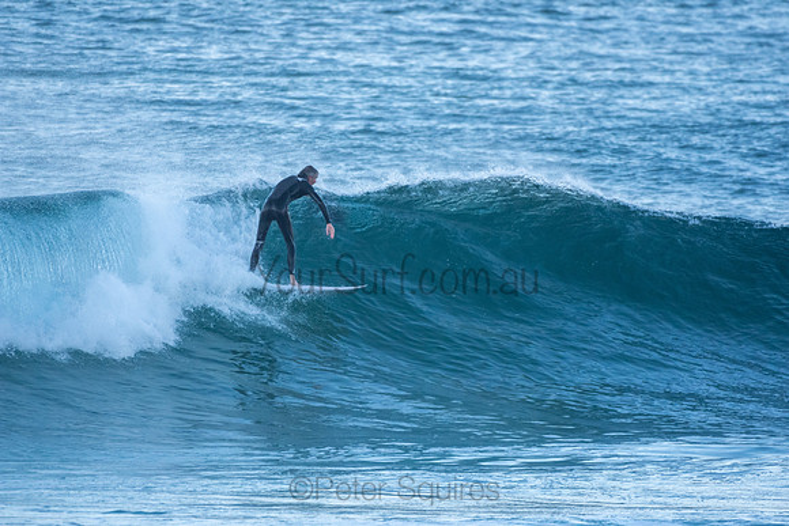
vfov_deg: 1.8
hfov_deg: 2.7
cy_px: 263
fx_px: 16441
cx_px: 394
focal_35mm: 750
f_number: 5.6
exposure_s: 1/1600
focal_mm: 500
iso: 1250
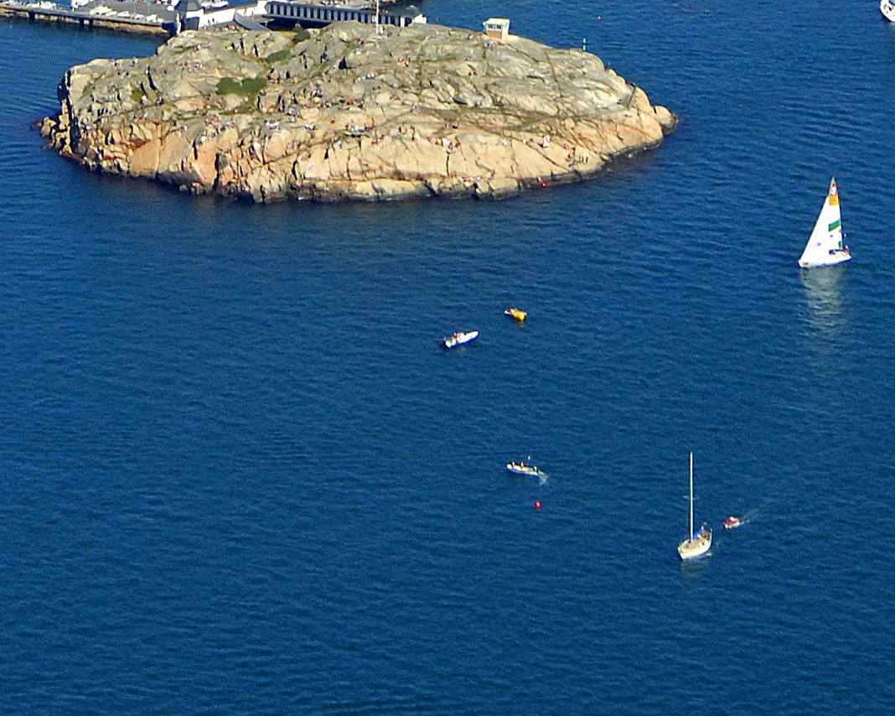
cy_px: -454
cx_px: 40
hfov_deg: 7.1
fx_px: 7177
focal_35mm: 271
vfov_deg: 5.6
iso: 400
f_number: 7.1
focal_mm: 48
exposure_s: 1/1000
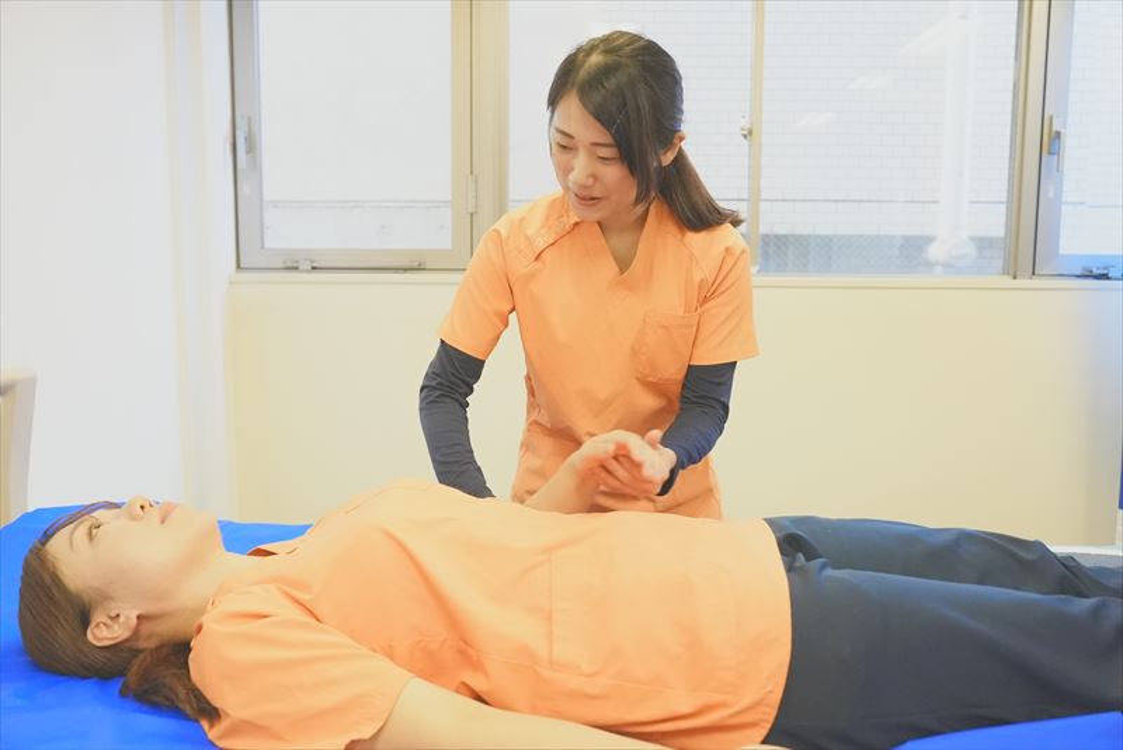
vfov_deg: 45.0
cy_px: 375
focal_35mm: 29
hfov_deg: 63.6
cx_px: 562
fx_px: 905
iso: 12800
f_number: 4.5
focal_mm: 29
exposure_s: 1/80
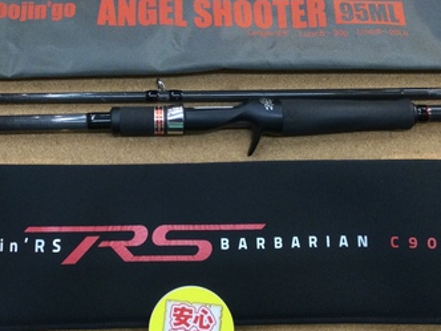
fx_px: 713
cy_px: 89
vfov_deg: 25.8
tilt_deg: -74.8
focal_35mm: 56
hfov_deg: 34.1
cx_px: 158
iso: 50
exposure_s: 1/30
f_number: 2.4
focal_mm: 3.3
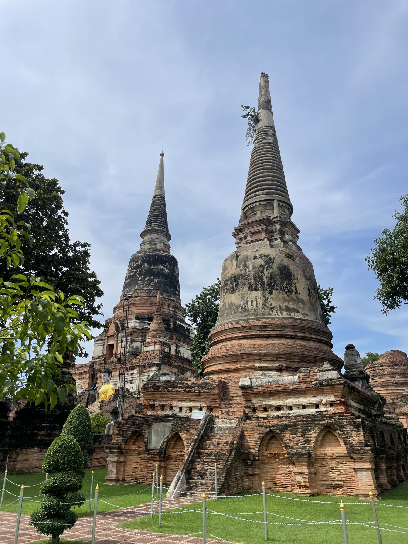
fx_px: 409
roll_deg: +0.8
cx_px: 204
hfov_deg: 53.1
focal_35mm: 26
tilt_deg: +25.2
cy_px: 272
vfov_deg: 67.3
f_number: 1.6
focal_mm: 4.2
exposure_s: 1/5556
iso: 32
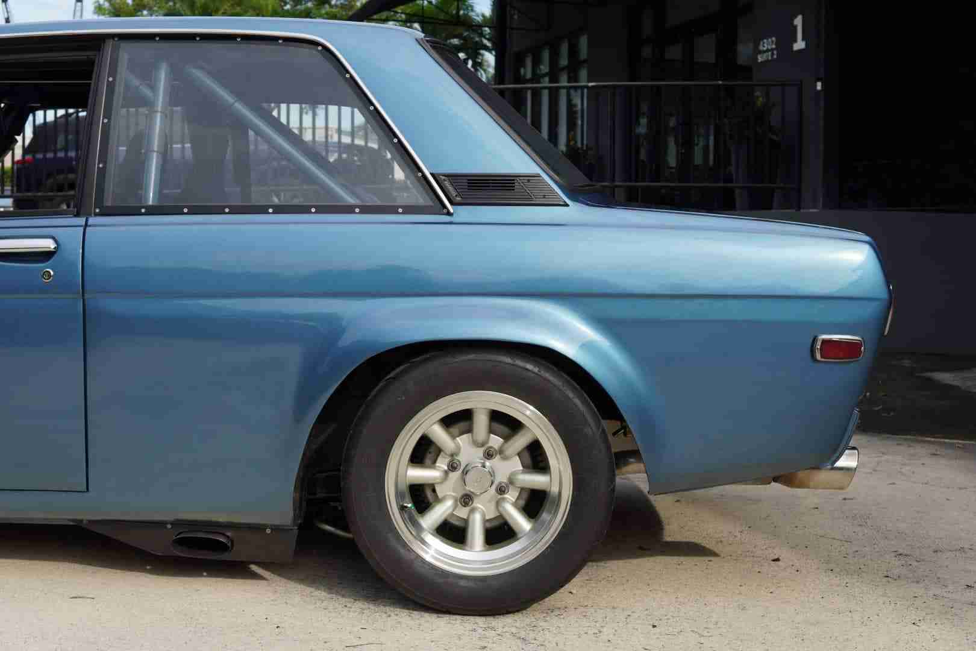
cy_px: 326
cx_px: 488
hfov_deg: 43.6
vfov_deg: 29.9
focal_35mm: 45
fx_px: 1220
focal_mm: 30
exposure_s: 1/160
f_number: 6.3
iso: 100
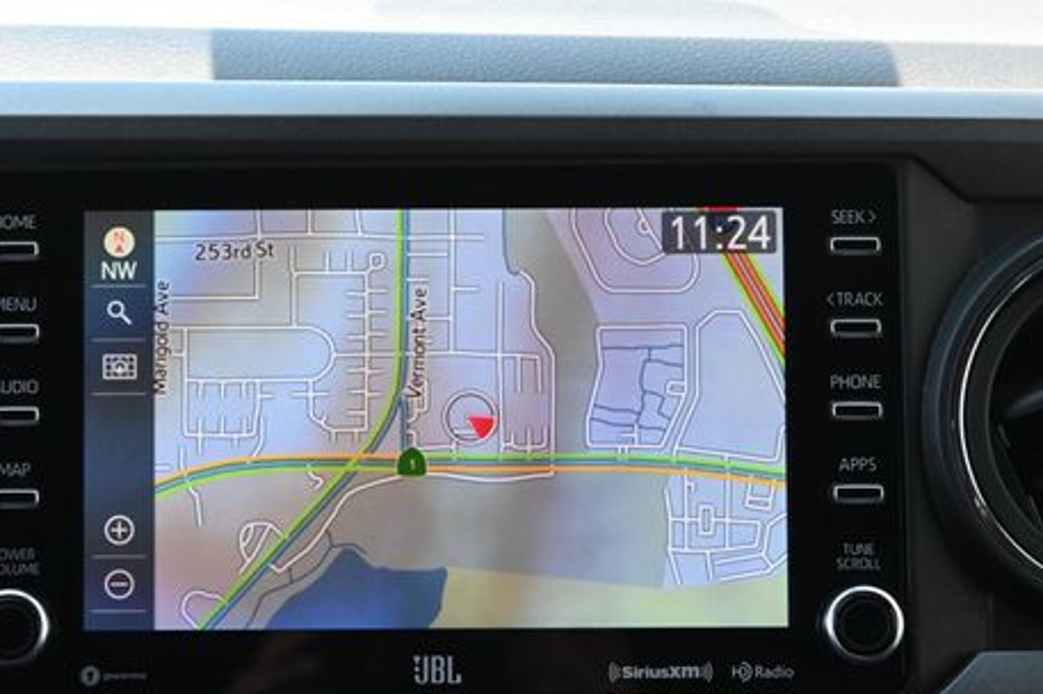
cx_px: 429
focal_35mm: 105
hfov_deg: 19.5
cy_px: 450
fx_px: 3040
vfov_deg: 13.0
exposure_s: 1/125
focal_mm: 50
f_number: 6.3
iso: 1400
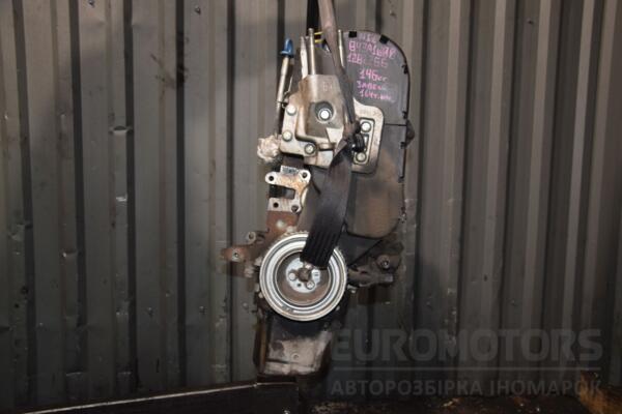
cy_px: 207
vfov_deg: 36.9
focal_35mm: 36
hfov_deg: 53.1
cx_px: 311
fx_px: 622
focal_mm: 24
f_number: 5
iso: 800
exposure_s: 1/60
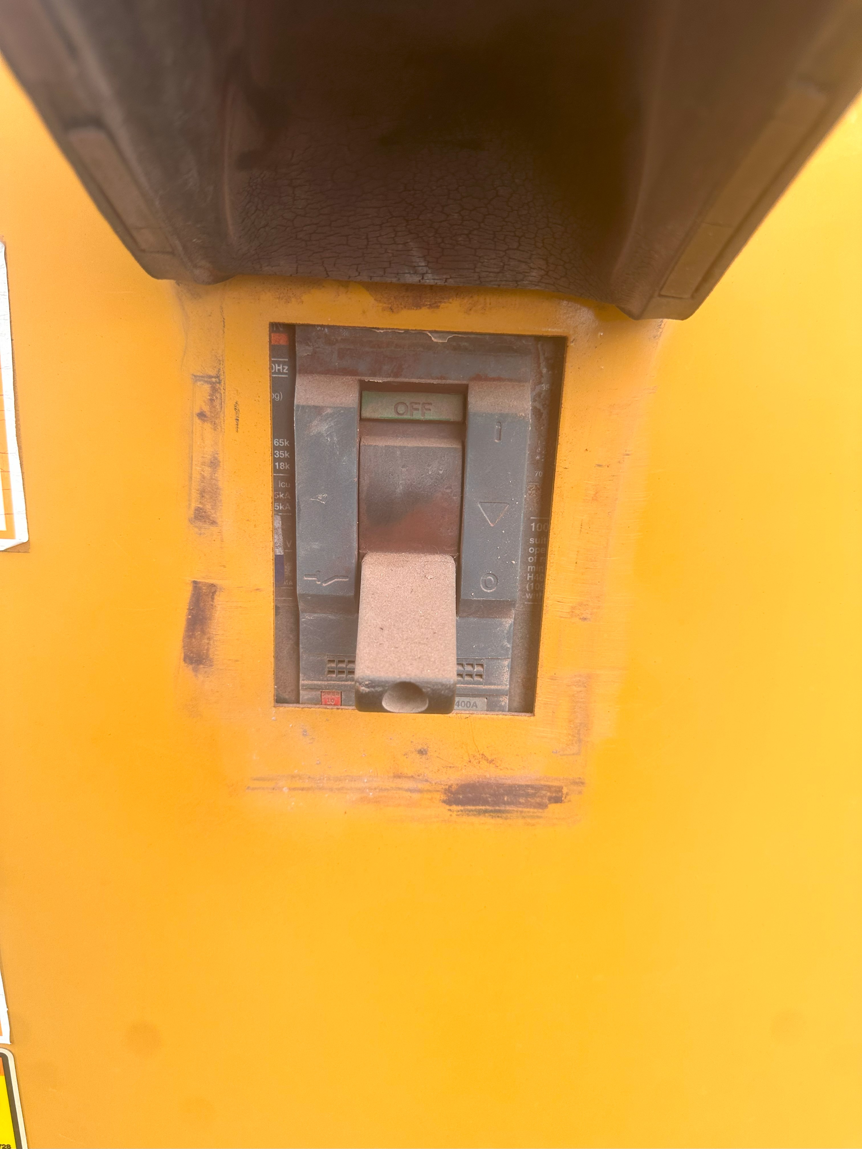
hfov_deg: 56.8
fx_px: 797
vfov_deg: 71.6
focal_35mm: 24
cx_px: 431
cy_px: 574
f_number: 1.78
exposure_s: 1/306
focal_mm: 6.86
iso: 80
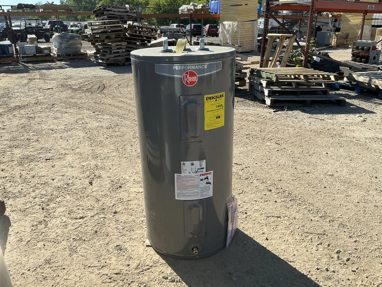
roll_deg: -0.8
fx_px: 309
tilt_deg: -19.5
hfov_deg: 63.4
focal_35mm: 28
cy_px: 144
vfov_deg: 49.8
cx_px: 191
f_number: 1.8
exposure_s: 1/1377
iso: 25
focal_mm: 3
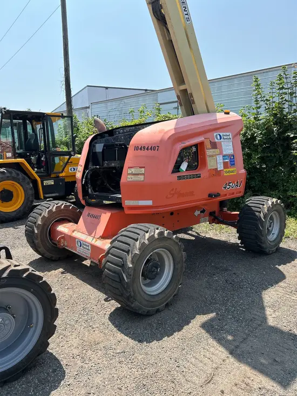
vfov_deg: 67.3
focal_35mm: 26
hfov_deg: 53.1
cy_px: 198
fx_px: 297
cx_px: 148
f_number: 1.5
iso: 50
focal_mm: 5.7
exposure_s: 1/2165
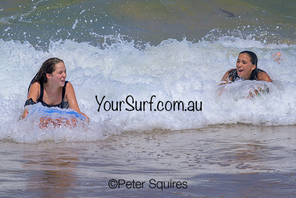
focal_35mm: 490
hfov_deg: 4.2
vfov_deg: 2.8
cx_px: 175
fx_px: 4026
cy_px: 80
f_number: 11
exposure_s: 1/2000
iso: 360
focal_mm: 360
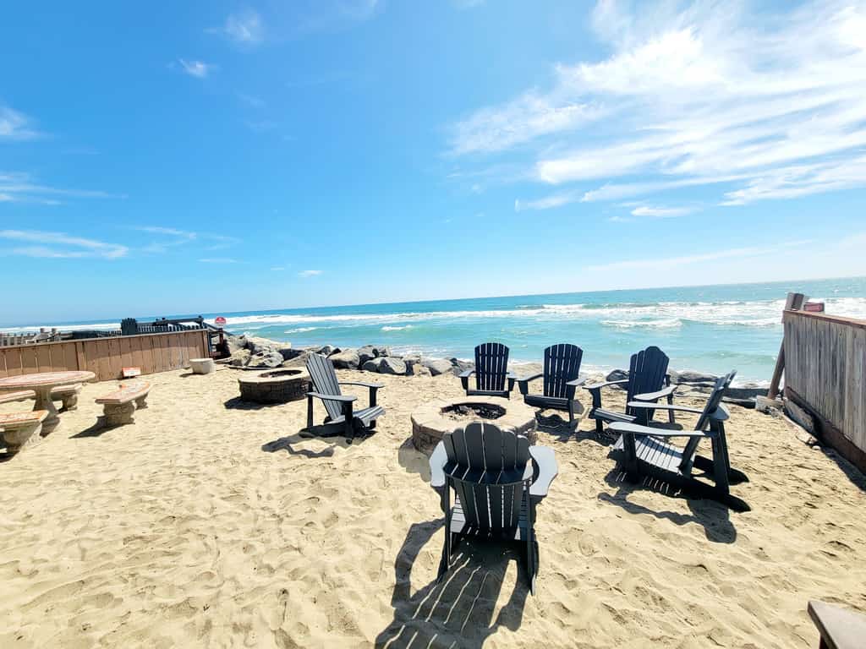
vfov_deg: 89.9
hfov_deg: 106.2
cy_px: 324
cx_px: 433
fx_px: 325
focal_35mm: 13
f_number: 2.2
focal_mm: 2.2
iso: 50
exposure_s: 1/3333
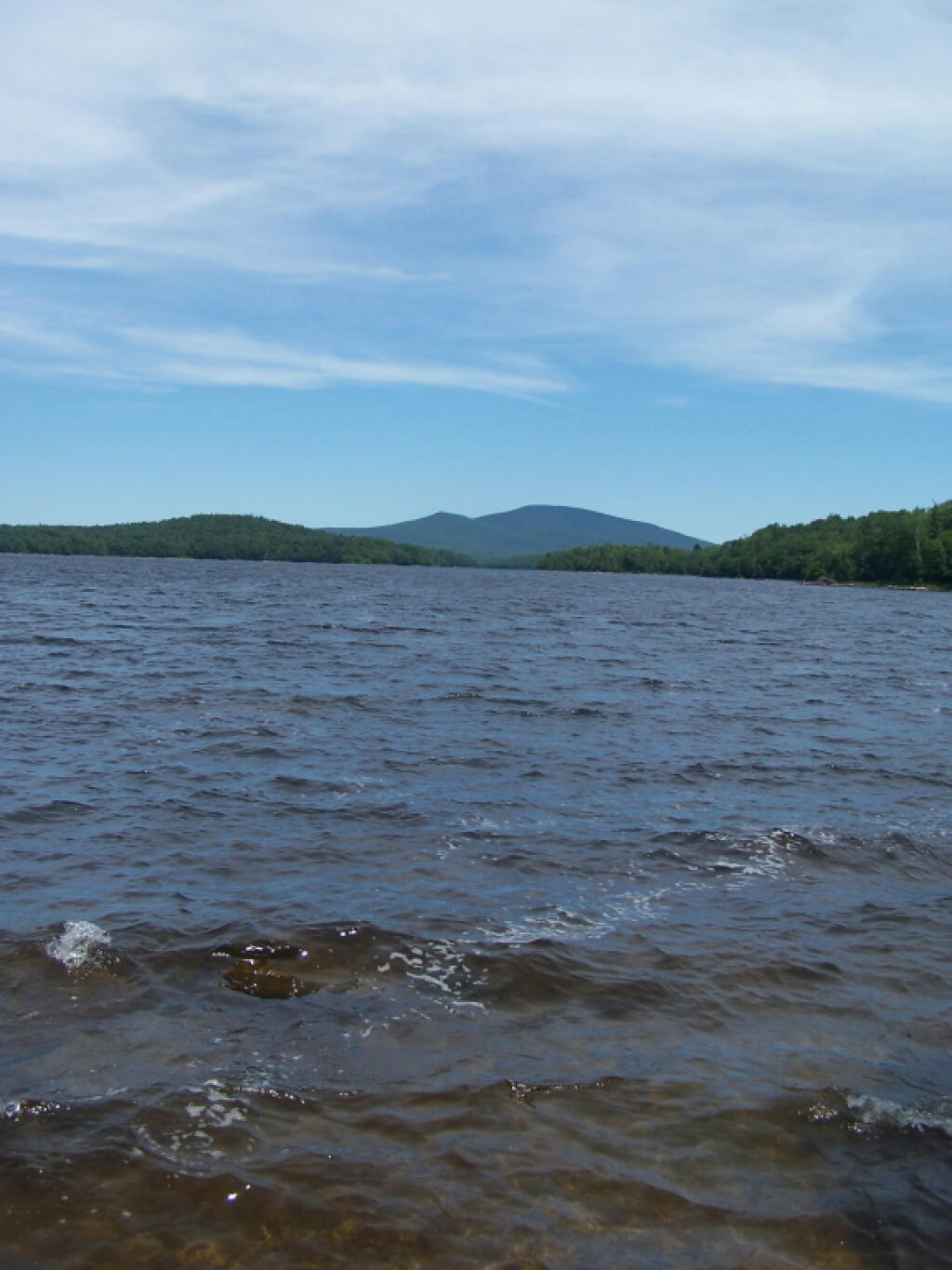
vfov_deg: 49.0
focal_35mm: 38
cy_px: 635
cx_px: 476
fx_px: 1393
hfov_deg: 37.7
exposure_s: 1/1000
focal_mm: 6.3
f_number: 4
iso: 80
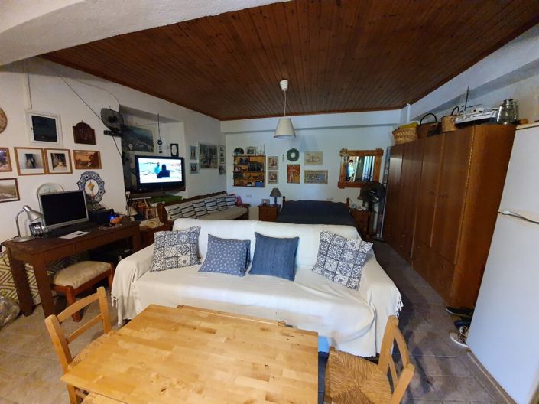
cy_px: 202
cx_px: 270
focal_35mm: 13
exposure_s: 1/33
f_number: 2.2
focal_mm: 1.8
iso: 500
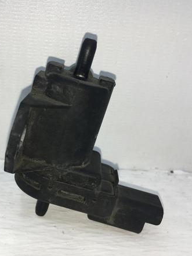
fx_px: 311
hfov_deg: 34.0
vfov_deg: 44.8
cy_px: 135
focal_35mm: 42
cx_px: 66
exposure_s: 1/699
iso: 25
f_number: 2.2
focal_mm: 4.15
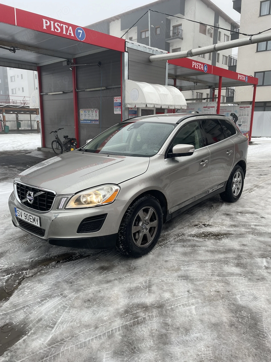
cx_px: 136
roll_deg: +0.2
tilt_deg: -11.5
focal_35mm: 26
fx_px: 271
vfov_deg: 67.3
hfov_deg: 53.0
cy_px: 181
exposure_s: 1/129
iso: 32
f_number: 1.6
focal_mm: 4.2
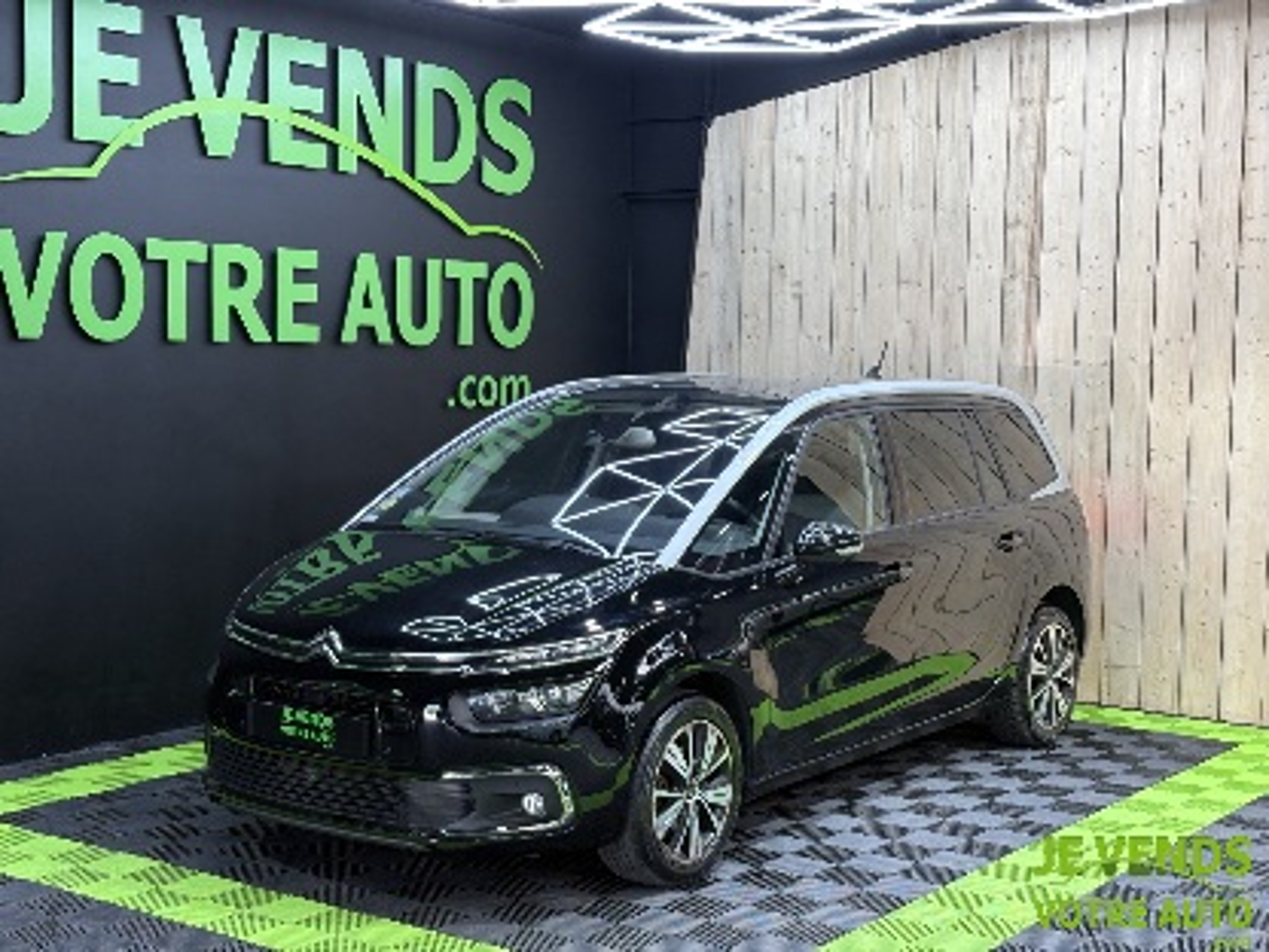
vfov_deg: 28.0
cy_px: 476
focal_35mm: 52
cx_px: 634
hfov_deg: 36.8
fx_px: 1906
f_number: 1.6
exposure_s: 1/100
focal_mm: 5.96
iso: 50
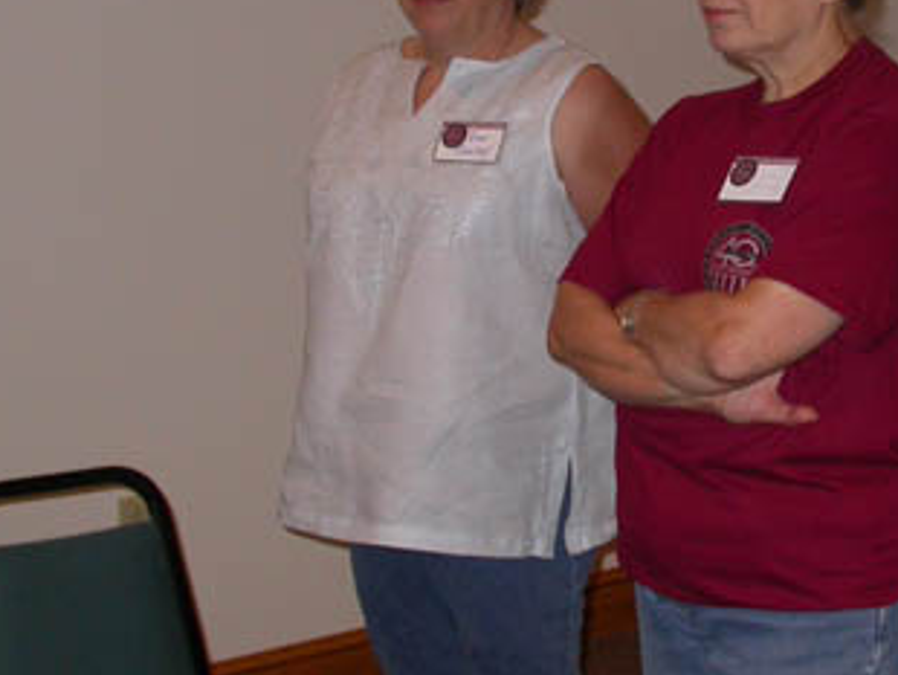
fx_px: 2388
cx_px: 701
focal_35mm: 92
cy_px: 172
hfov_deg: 21.1
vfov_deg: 16.0
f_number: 2.6
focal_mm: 7.85
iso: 100
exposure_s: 1/60
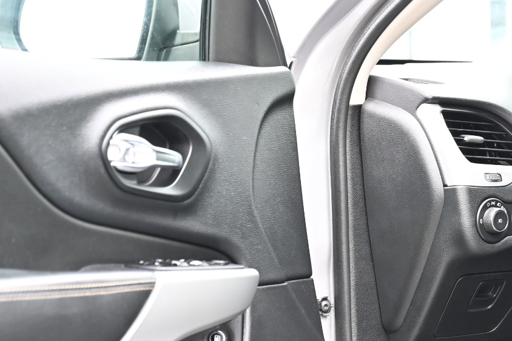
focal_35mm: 100
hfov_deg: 20.1
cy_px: 323
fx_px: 1422
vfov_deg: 13.5
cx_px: 452
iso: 1100
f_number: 4
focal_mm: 52
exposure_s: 1/125
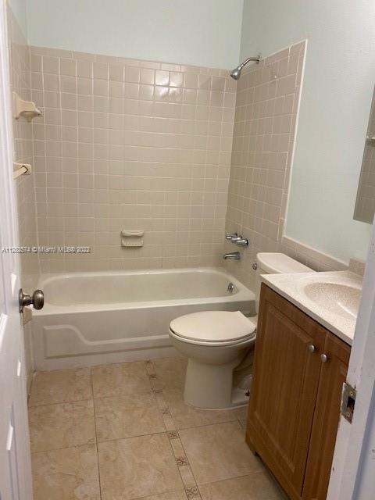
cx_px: 188
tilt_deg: -13.4
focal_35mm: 26
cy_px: 250
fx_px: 376
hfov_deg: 53.1
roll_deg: -3.2
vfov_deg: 67.3
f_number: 1.8
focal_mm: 4.25
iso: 100
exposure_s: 1/120
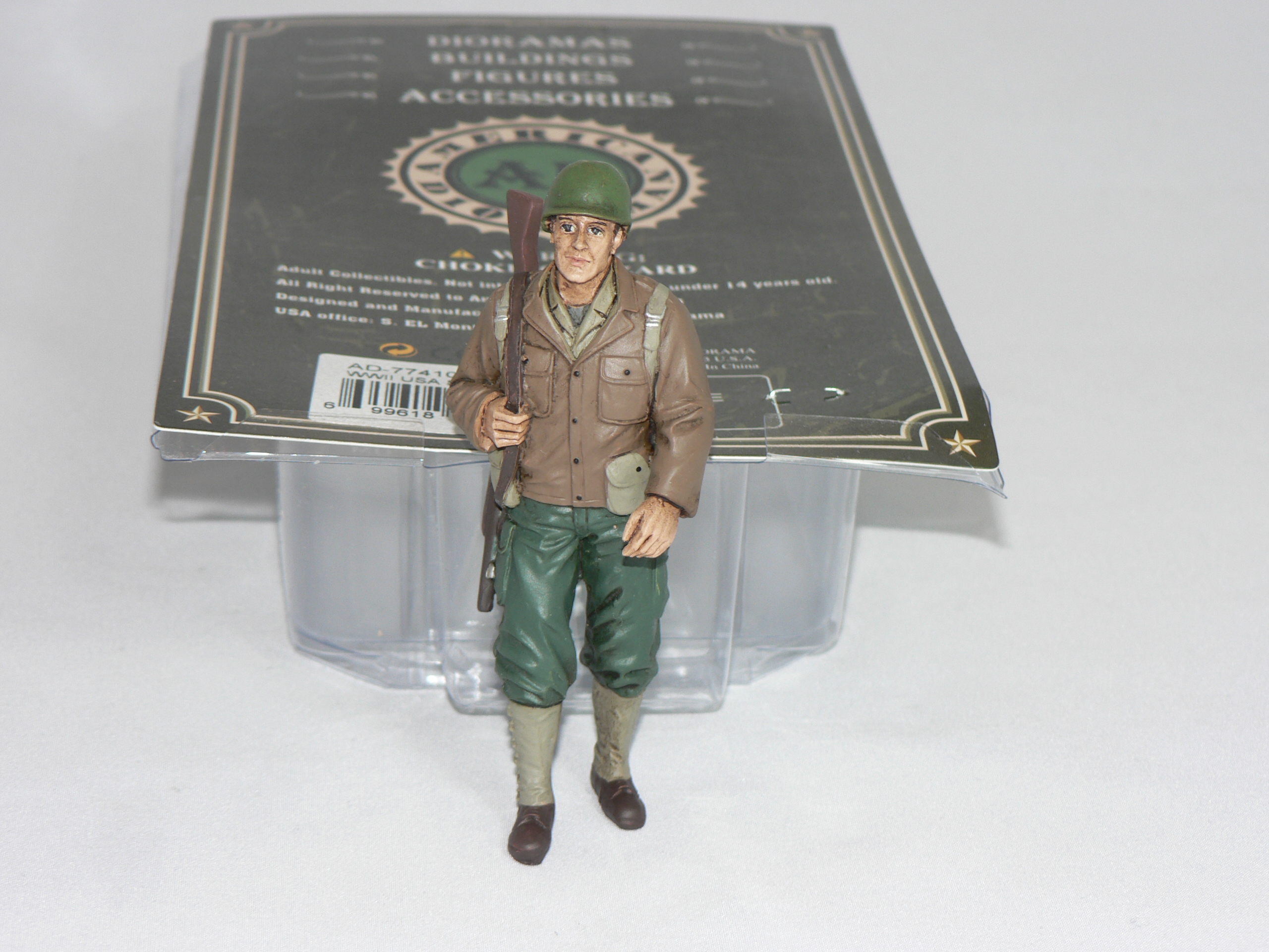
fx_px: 3556
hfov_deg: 20.2
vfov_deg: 15.2
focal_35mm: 97
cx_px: 634
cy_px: 476
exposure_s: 1/60
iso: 80
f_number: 3.2
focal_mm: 16.2
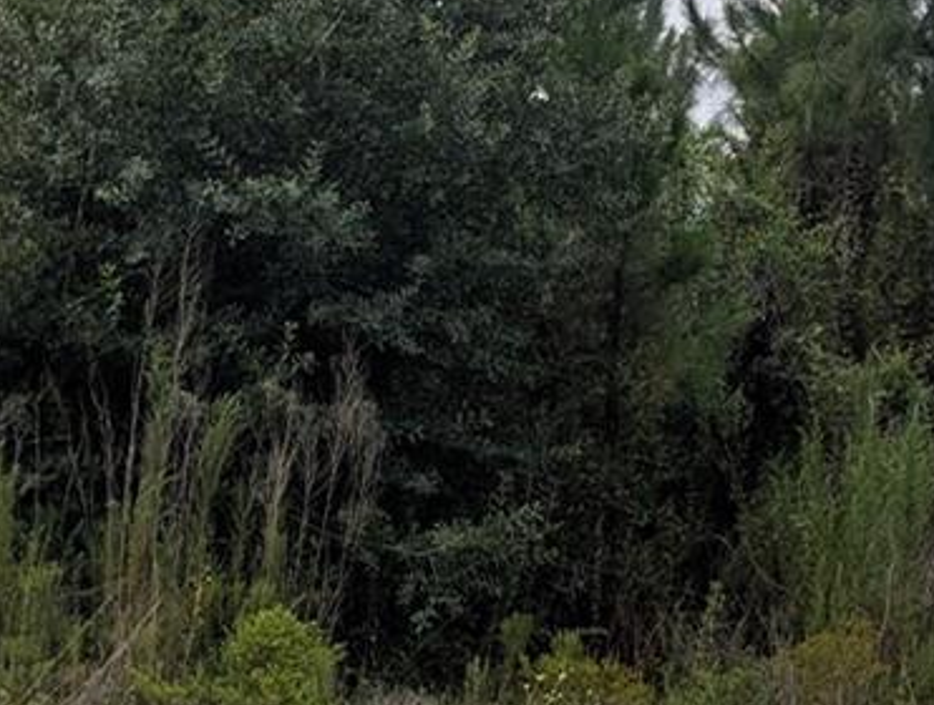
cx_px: 536
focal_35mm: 103
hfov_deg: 19.0
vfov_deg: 14.4
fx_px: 2785
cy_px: 383
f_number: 1.68
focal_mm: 6.9
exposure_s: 1/992
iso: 21
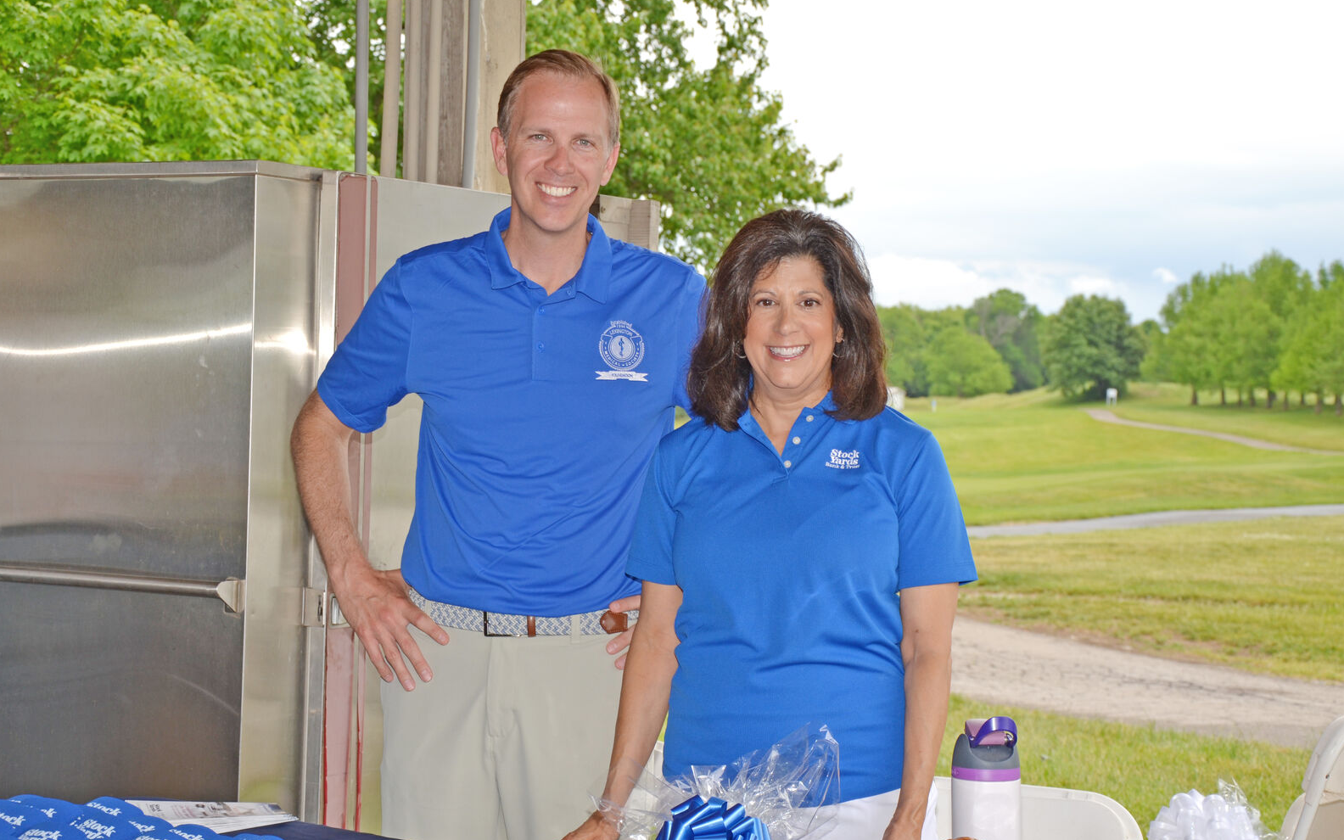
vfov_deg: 18.7
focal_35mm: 70
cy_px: 399
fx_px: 2546
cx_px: 668
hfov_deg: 29.6
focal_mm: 45
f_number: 7.1
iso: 100
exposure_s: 1/200
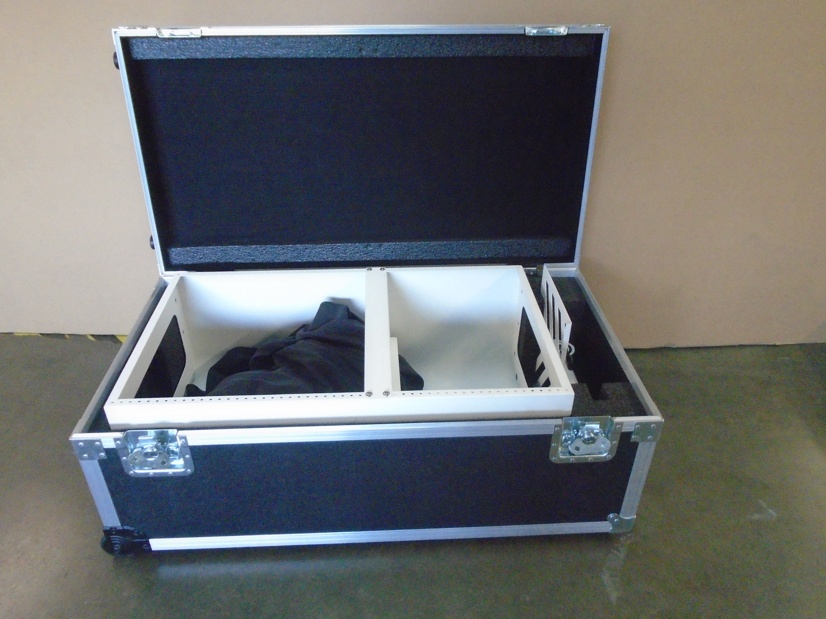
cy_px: 310
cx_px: 413
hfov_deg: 67.3
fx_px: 620
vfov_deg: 53.1
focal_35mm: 26
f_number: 3.2
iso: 800
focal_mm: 4.6
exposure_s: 1/60
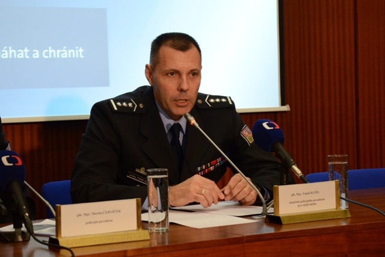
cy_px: 128
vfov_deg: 14.7
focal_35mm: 93
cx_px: 192
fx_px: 995
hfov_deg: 21.9
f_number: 5.3
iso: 2500
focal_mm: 62
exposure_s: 1/60
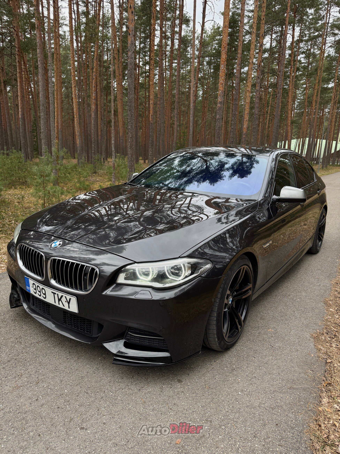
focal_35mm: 24
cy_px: 227
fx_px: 314
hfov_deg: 56.8
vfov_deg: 71.6
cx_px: 170
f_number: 1.78
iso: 100
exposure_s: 1/1060
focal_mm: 6.76
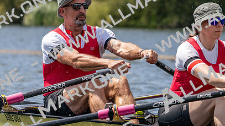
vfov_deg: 3.5
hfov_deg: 6.1
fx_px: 2100
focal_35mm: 352
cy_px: 61
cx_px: 115
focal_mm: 236
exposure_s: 1/2000
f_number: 5.6
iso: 250
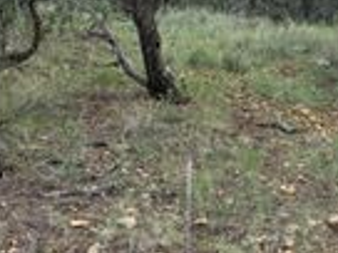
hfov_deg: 19.8
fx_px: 859
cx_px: 480
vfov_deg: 16.5
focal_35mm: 88
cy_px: 19
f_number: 1.78
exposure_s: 1/535
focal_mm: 6.76
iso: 100
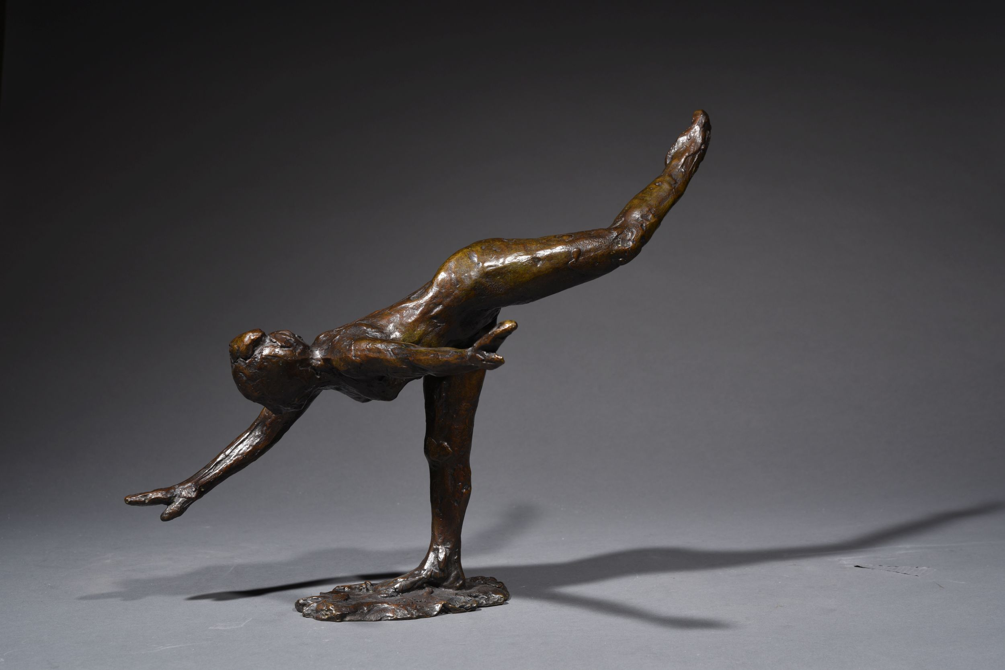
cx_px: 502
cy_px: 335
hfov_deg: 33.4
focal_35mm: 60
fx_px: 1675
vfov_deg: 22.6
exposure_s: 1/125
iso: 100
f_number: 10
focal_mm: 60
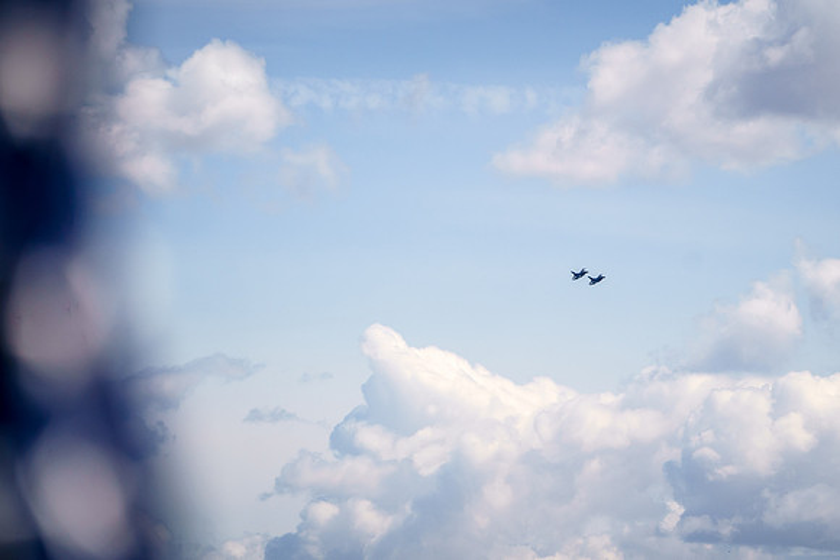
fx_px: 6722
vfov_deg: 4.8
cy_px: 222
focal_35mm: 288
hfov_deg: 7.1
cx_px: 605
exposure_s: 1/4000
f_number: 5
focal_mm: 200
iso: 500
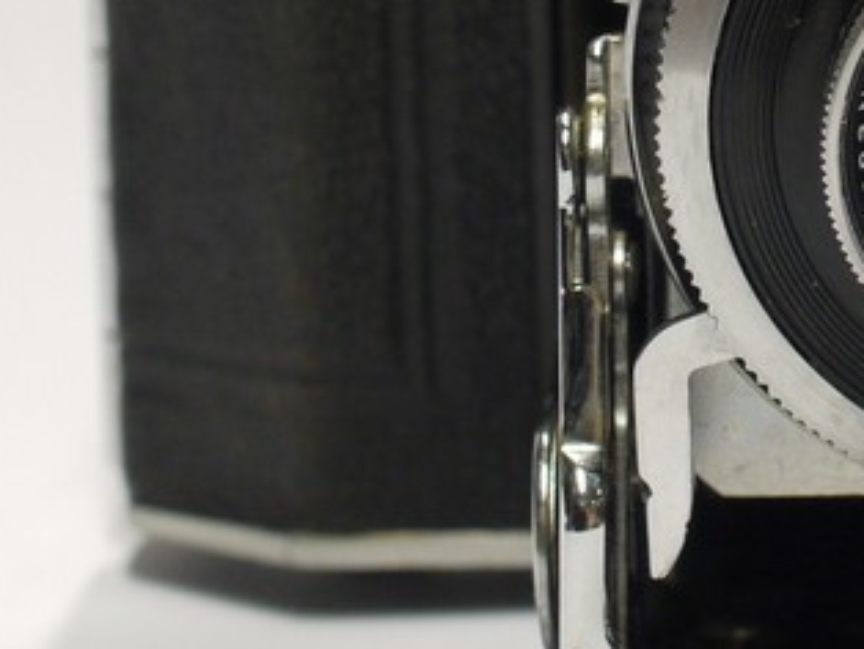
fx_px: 5720
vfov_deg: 6.5
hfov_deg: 8.5
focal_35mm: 229
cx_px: 1015
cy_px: -80
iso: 400
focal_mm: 30
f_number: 5.6
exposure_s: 1/25
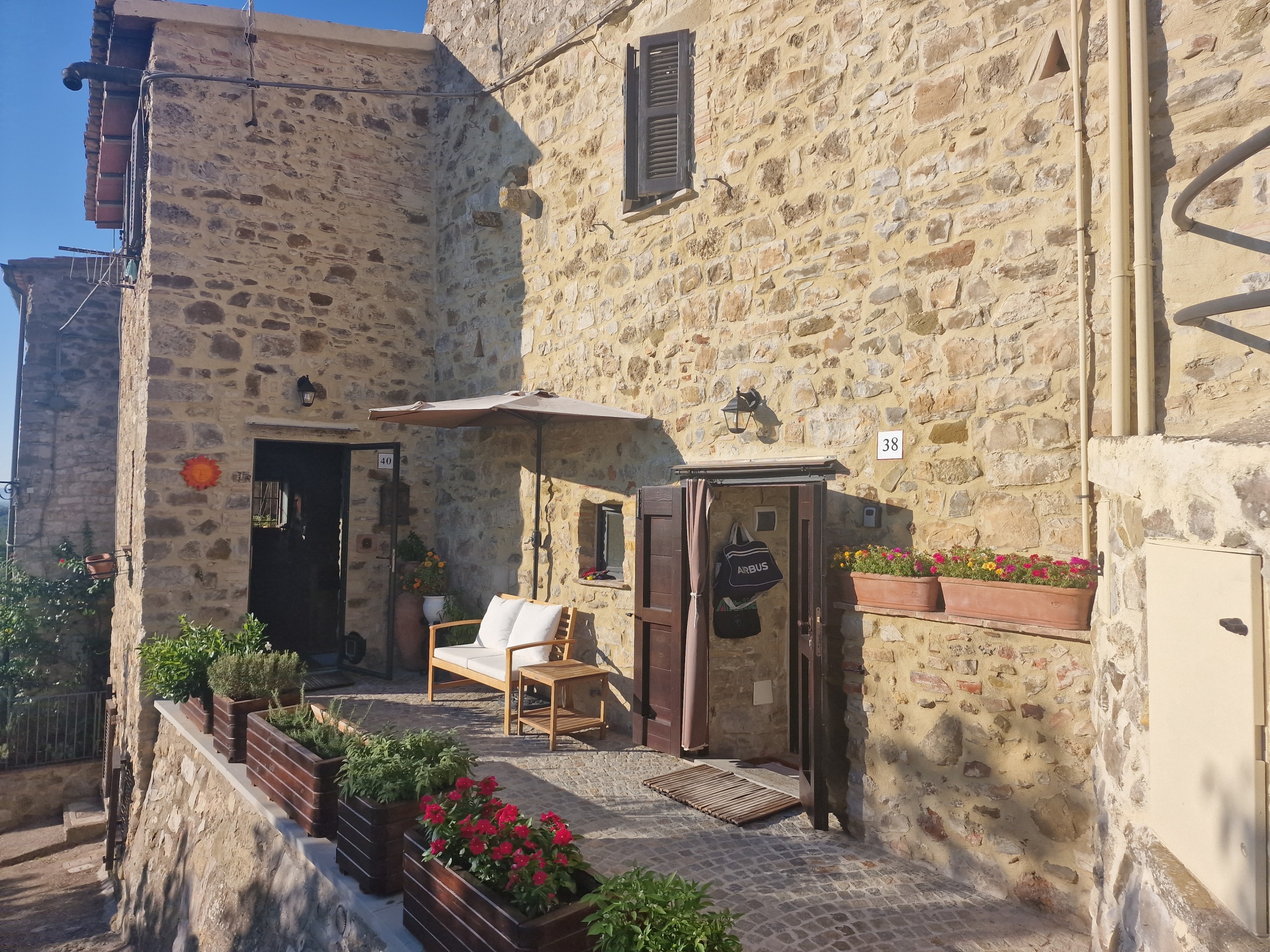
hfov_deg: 73.9
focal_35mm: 23
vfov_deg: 58.9
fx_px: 844
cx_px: 635
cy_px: 476
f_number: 1.8
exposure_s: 1/1120
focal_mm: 6.4
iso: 50
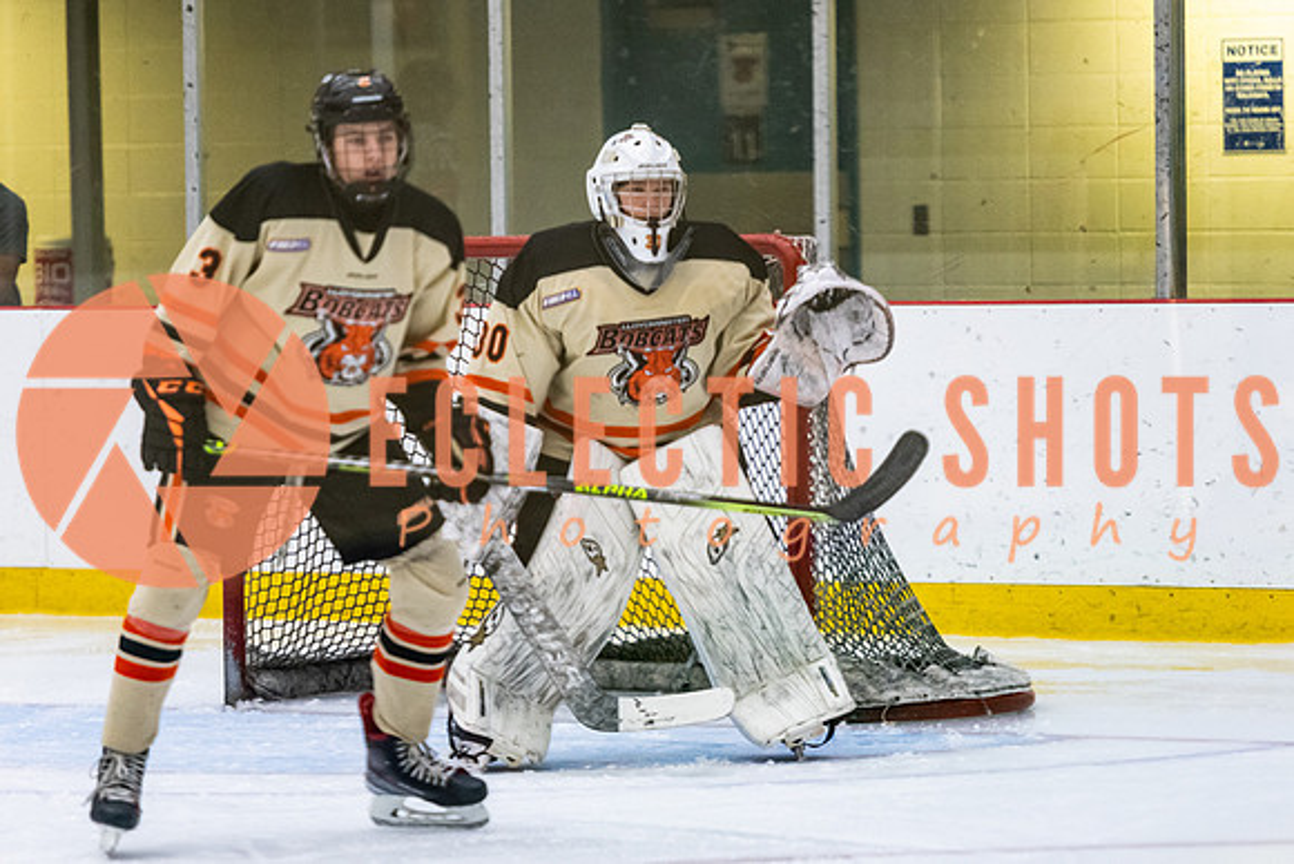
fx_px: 8258
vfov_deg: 6.0
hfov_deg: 9.0
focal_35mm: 230
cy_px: 429
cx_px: 647
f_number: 3.2
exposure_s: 1/640
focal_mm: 170
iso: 3200
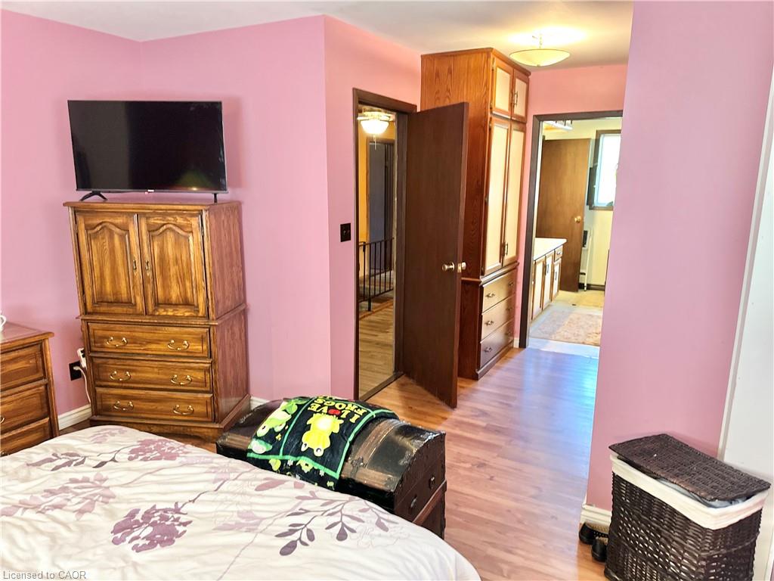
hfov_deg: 71.6
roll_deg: -0.1
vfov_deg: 56.8
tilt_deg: -10.2
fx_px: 537
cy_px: 290
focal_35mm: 24
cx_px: 387
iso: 400
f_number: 1.78
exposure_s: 1/60
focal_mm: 6.86
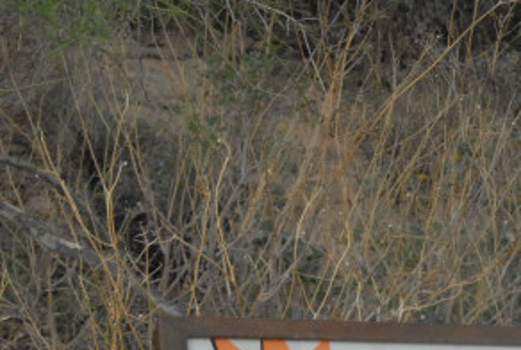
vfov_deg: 11.7
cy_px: 435
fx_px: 1668
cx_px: 576
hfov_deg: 17.2
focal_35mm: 115
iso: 1600
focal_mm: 28
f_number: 14
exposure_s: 1/800
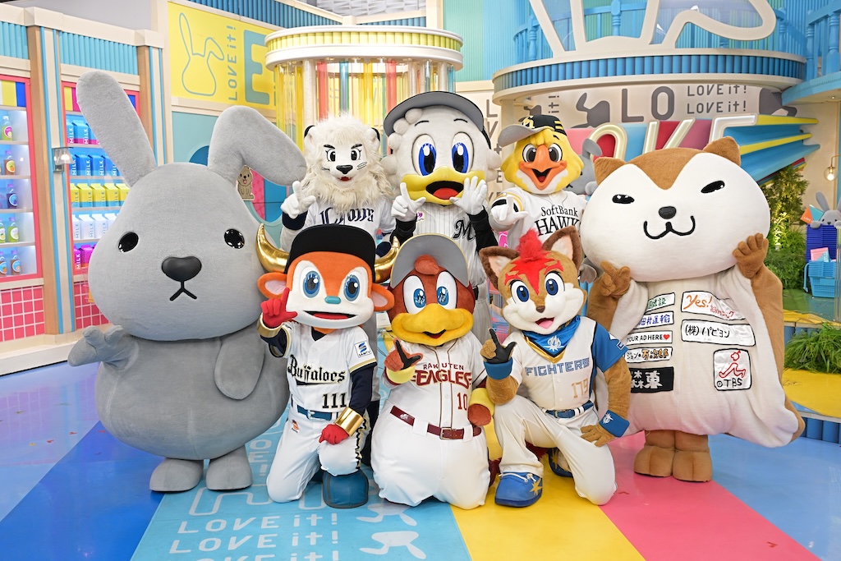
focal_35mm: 35
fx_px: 818
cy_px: 280
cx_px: 420
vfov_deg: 37.9
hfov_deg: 54.4
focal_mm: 35
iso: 3200
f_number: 6.3
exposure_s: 1/160
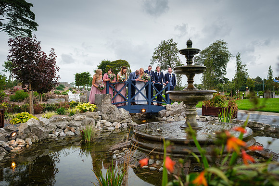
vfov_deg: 48.4
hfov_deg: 67.9
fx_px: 207
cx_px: 154
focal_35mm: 27
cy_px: 84
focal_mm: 16
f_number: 3.2
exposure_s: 1/160
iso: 200
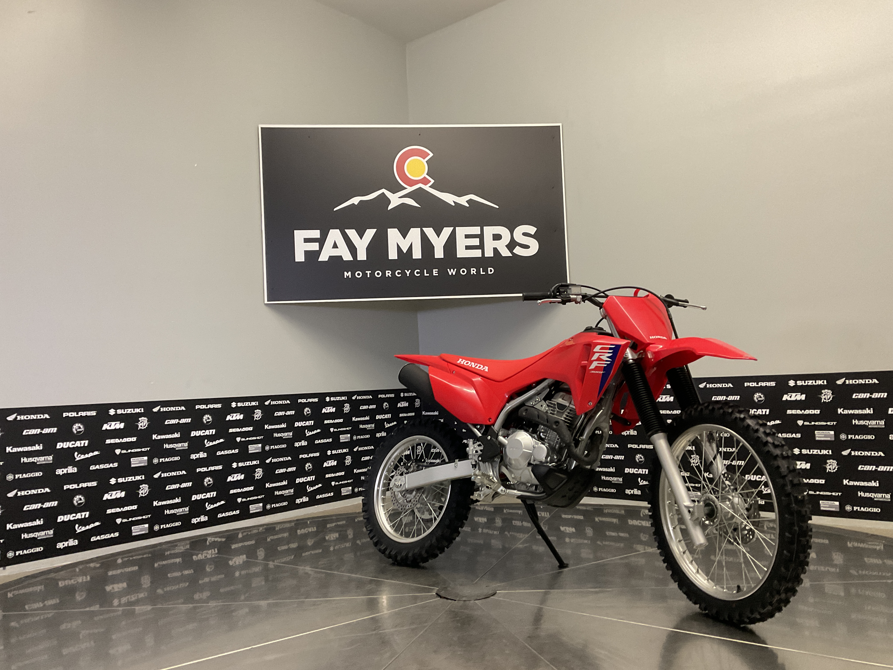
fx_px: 748
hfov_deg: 61.7
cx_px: 446
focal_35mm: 29
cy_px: 335
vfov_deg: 48.2
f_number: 1.8
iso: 160
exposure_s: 1/60
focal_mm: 3
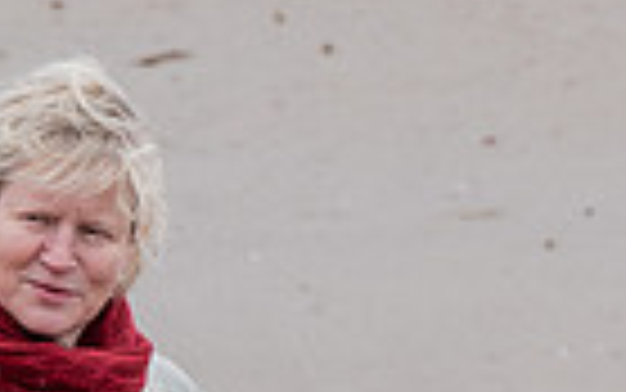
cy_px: 608
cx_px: 134
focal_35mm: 2018
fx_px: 34442
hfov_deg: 1.0
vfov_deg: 0.7
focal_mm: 200
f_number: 6.3
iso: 400
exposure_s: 1/400
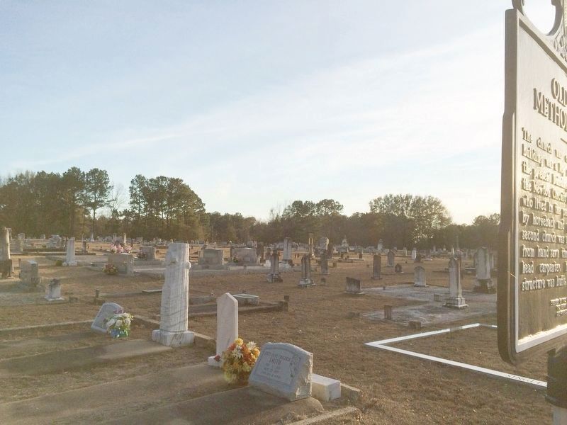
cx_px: 284
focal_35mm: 30
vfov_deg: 46.8
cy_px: 212
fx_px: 491
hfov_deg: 60.0
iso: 32
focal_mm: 4.12
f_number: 2.2
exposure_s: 1/1866
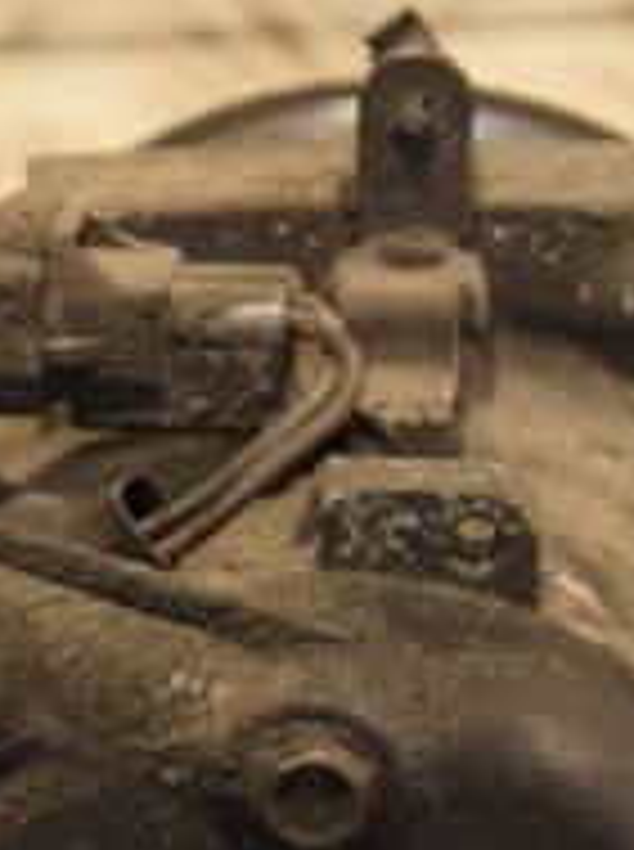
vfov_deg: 4.8
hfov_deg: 3.6
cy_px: 823
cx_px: 9
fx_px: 10120
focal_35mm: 413
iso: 800
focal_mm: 90
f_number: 5.6
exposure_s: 1/80
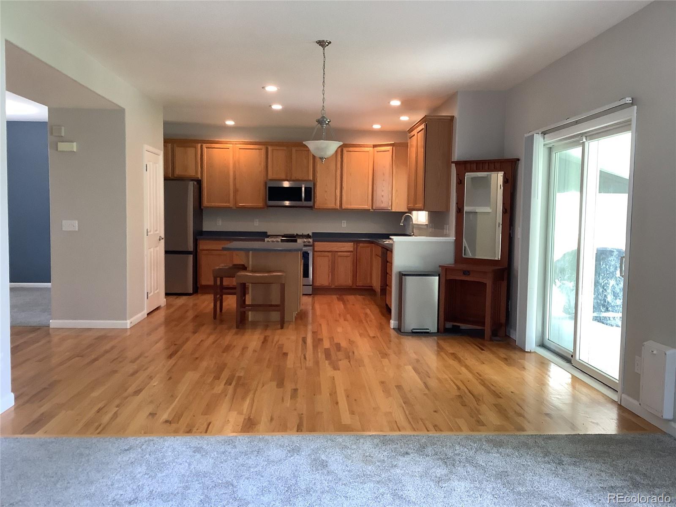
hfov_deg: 58.4
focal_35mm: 31
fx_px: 605
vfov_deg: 45.4
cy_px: 254
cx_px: 338
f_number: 2.4
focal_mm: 3.3
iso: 160
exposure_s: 1/60
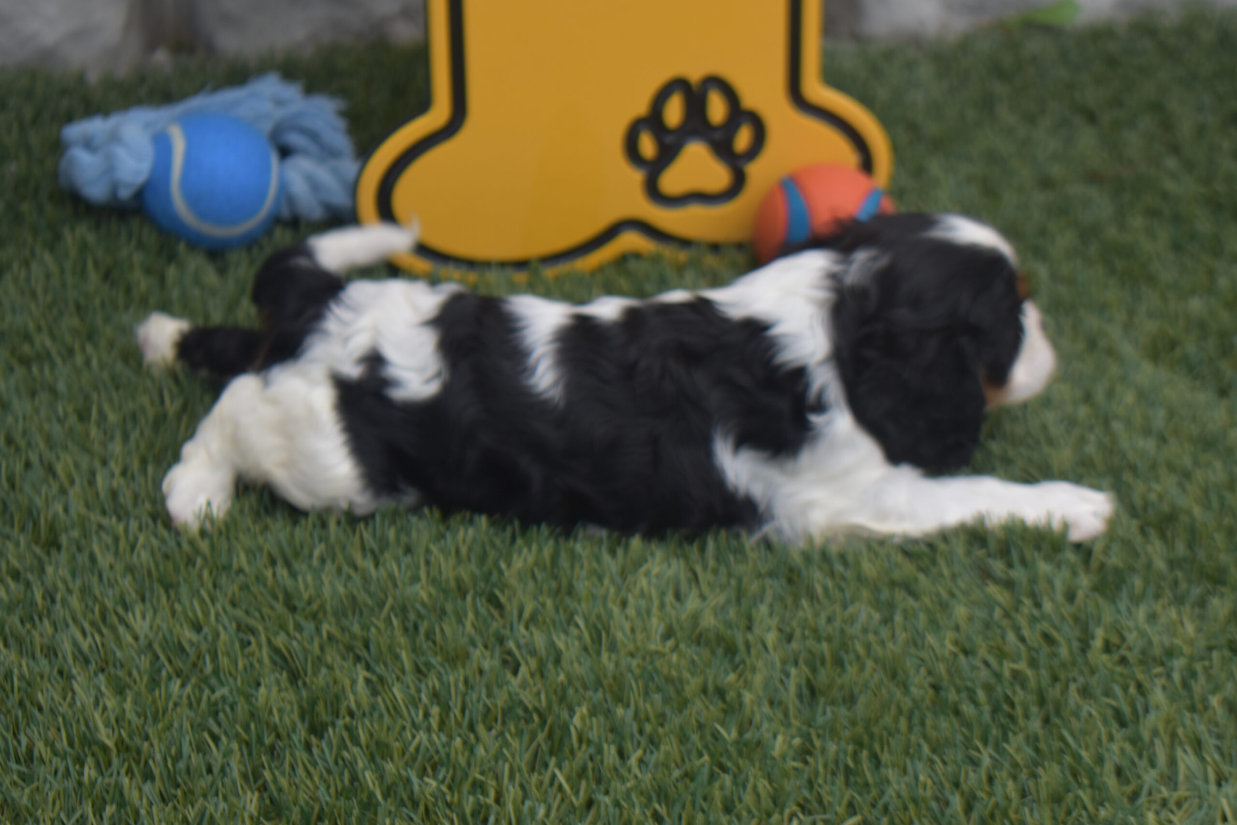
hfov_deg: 26.0
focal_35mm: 78
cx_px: 618
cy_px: 412
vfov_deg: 17.5
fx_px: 2680
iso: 200
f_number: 5.6
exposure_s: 1/250
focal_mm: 52
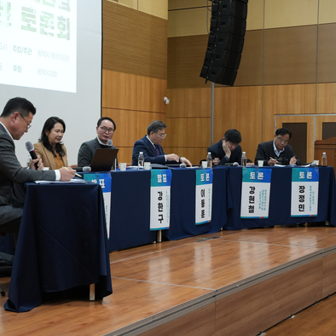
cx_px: 142
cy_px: 170
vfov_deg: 26.1
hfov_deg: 26.0
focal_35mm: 66
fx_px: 726
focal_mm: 51.1
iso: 4000
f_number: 5.6
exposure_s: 1/80
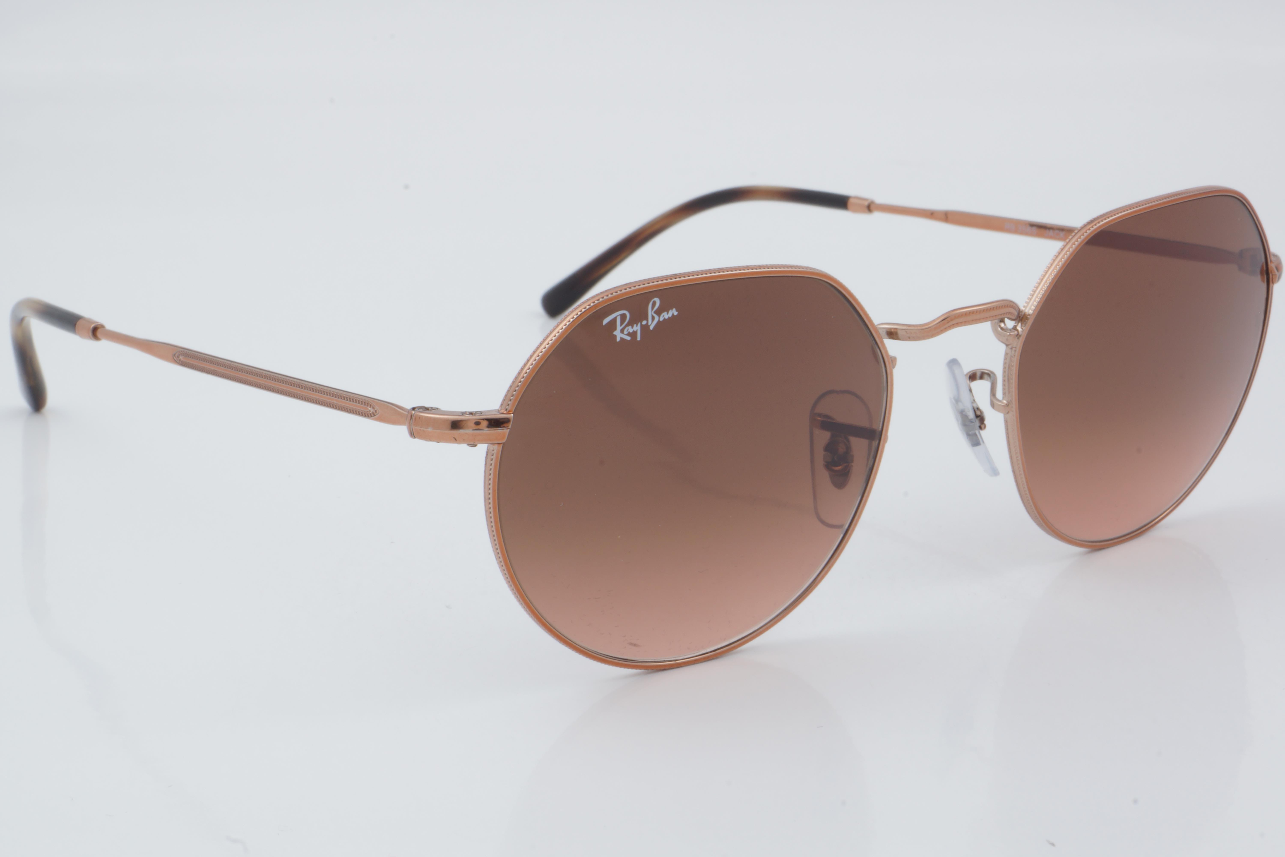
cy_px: 428
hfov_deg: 27.0
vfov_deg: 18.2
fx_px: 2677
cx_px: 642
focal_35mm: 75
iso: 100
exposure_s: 1/3
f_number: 32
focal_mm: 50
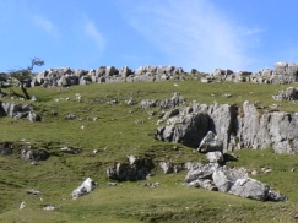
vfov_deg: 22.9
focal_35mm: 64
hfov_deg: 29.8
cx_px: 223
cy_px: 115
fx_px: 551
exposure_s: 1/400
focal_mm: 6
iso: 80
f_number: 6.3
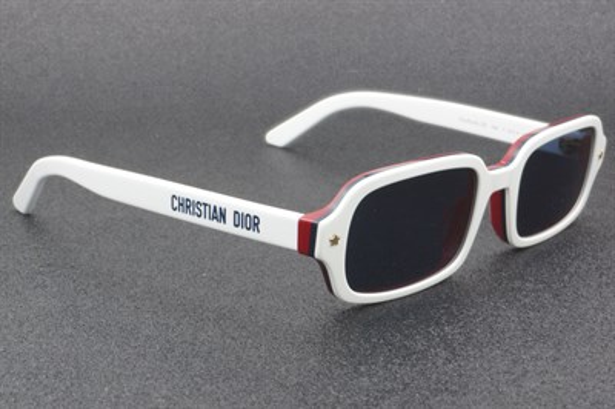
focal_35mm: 75
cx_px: 308
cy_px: 204
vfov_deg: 18.2
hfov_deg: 27.0
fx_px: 1280
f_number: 29
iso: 100
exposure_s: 1.3
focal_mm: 50
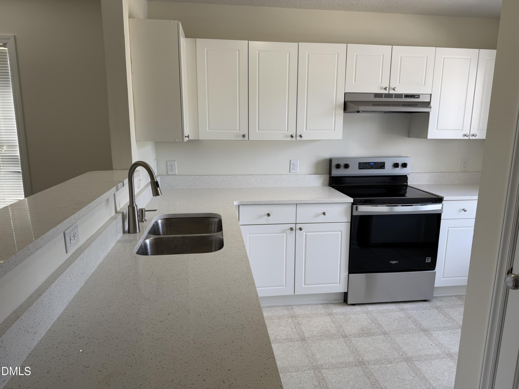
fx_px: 360
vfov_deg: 56.8
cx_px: 260
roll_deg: -0.8
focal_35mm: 24
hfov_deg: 71.6
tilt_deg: -11.8
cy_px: 194
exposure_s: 1/120
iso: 50
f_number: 1.78
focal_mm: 6.76
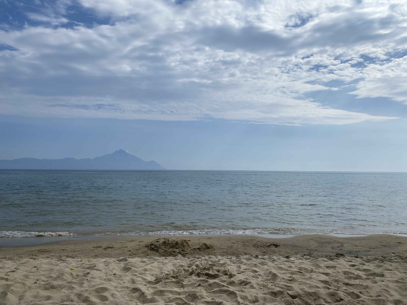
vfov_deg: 53.1
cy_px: 152
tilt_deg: +3.0
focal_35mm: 26
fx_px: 306
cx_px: 204
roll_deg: -0.3
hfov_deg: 67.3
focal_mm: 4.25
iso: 40
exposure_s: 1/10417
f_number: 1.8
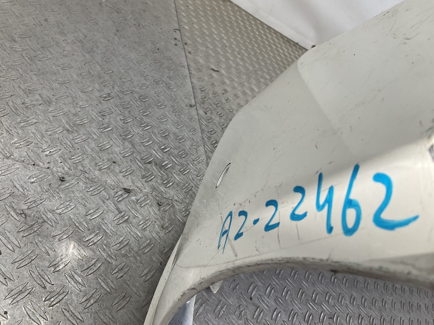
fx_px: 364
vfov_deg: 48.2
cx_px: 217
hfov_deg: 61.7
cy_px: 162
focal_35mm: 29
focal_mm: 3
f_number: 1.8
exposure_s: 1/143
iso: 16
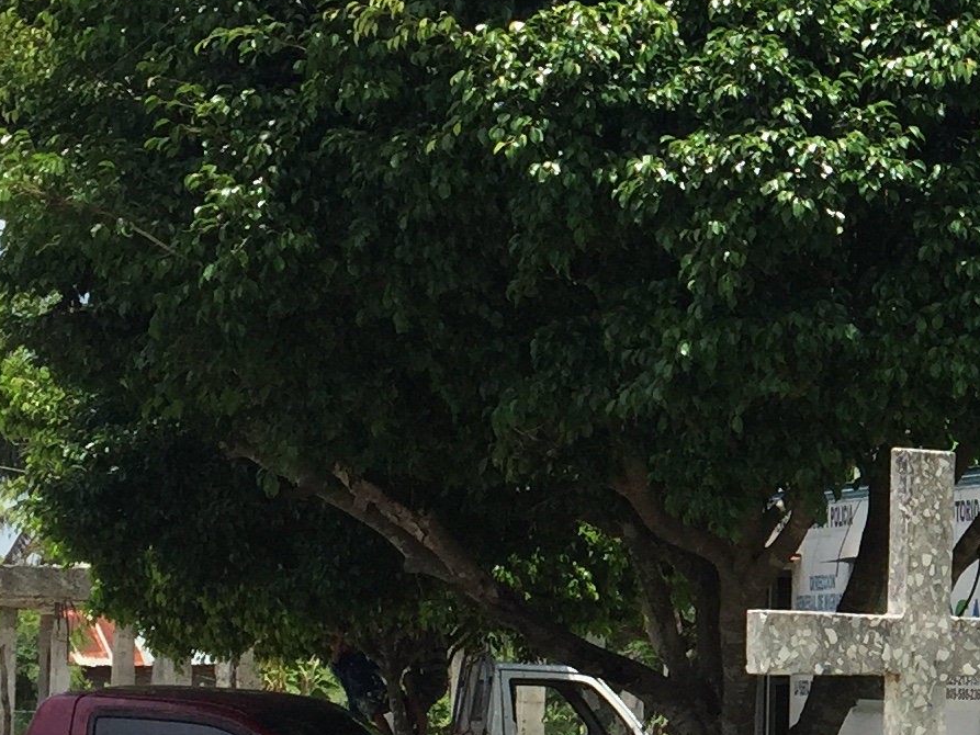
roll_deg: -1.8
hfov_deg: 17.4
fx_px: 3001
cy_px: 466
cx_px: 1292
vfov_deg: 14.0
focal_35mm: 106
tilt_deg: +5.4
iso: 32
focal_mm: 4.15
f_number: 2.2
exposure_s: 1/1647
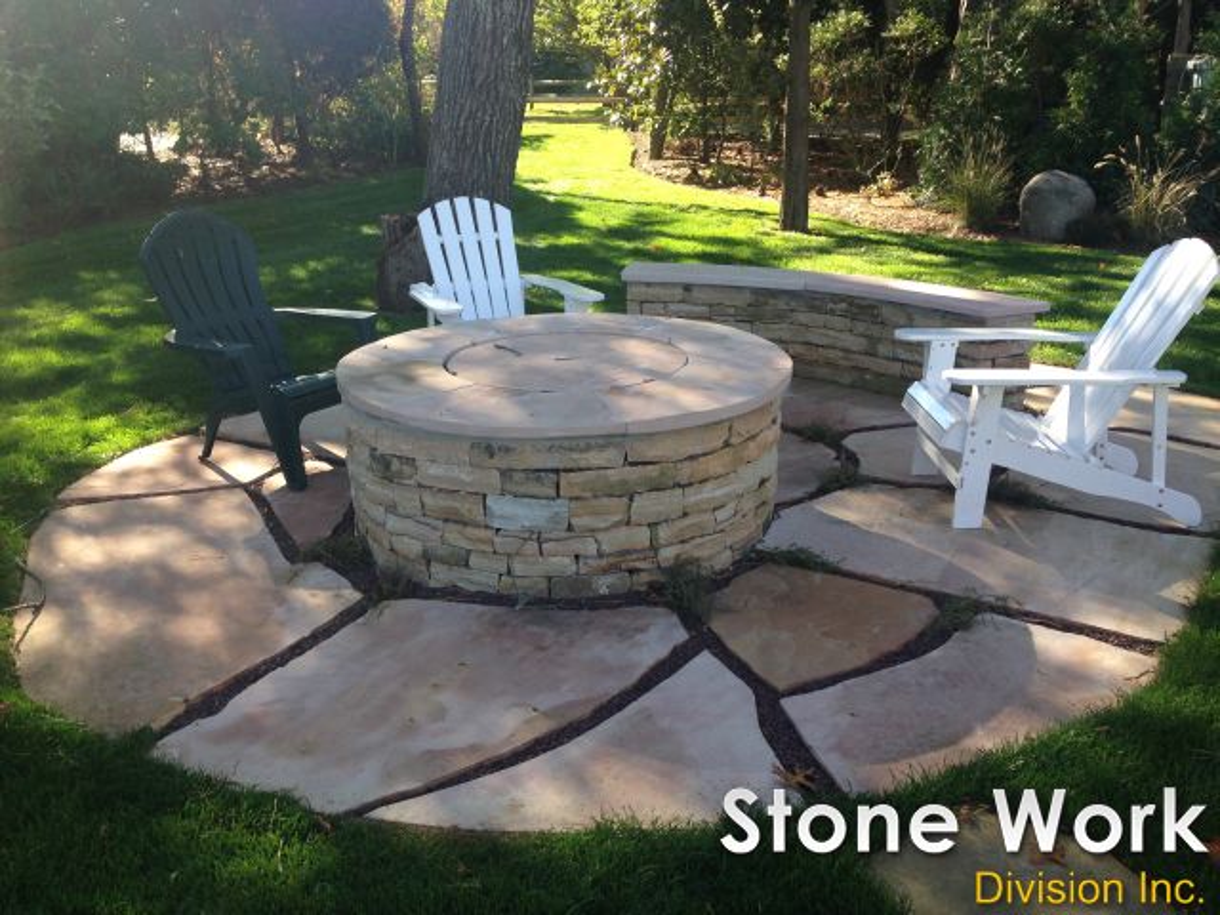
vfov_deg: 42.9
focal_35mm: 33
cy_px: 458
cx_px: 610
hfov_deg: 55.4
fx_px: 1163
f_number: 2.4
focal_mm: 4.12
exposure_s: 1/246
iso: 50
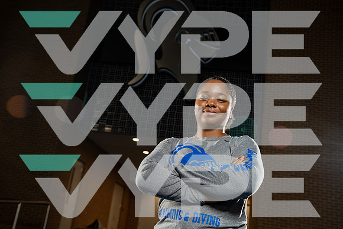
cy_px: 114
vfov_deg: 33.4
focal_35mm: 40
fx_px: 381
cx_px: 172
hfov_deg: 48.4
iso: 800
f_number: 5
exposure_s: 1/125
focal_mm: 40
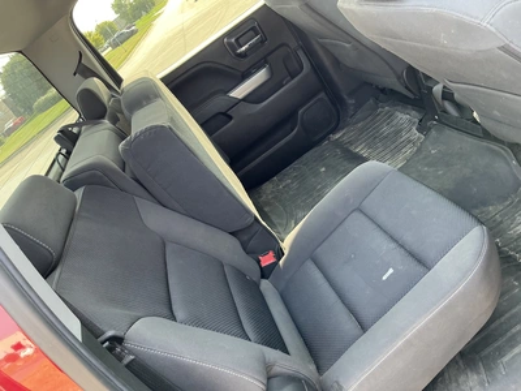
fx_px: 421
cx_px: 260
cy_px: 196
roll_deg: +40.8
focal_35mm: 28
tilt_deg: -24.8
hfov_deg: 63.4
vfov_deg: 49.7
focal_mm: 3
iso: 64
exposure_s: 1/73
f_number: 1.8
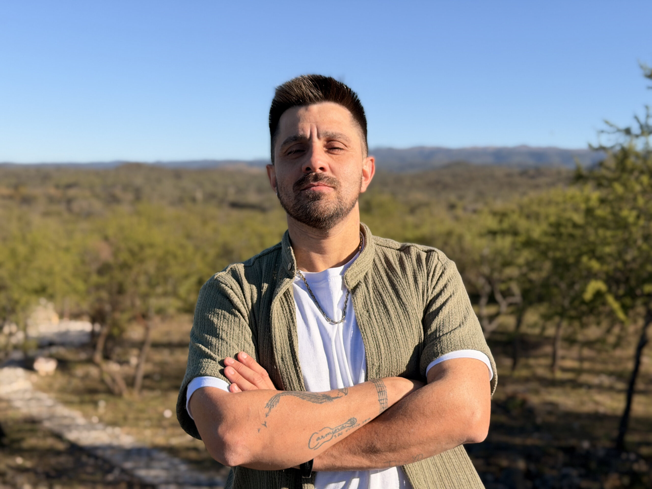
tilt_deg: -3.5
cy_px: 244
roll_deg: -1.5
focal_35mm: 48
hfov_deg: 39.7
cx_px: 326
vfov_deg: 30.3
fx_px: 904
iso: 64
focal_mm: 6.76
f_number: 1.78
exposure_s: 1/4098
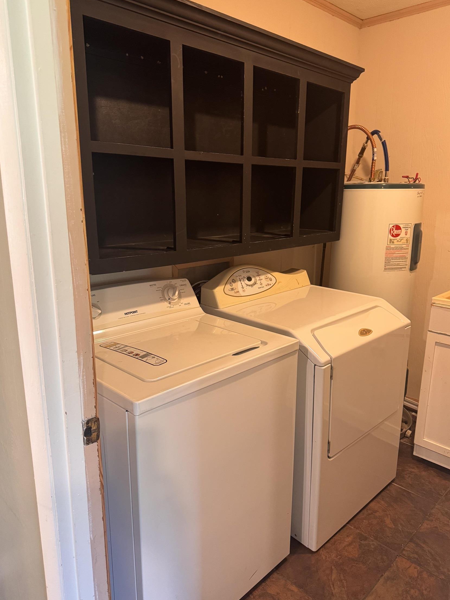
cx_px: 230
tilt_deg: -13.4
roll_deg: -1.1
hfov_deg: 54.9
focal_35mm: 25
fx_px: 433
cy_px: 297
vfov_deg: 69.4
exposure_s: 1/60
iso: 400
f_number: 1.78
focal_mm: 6.76
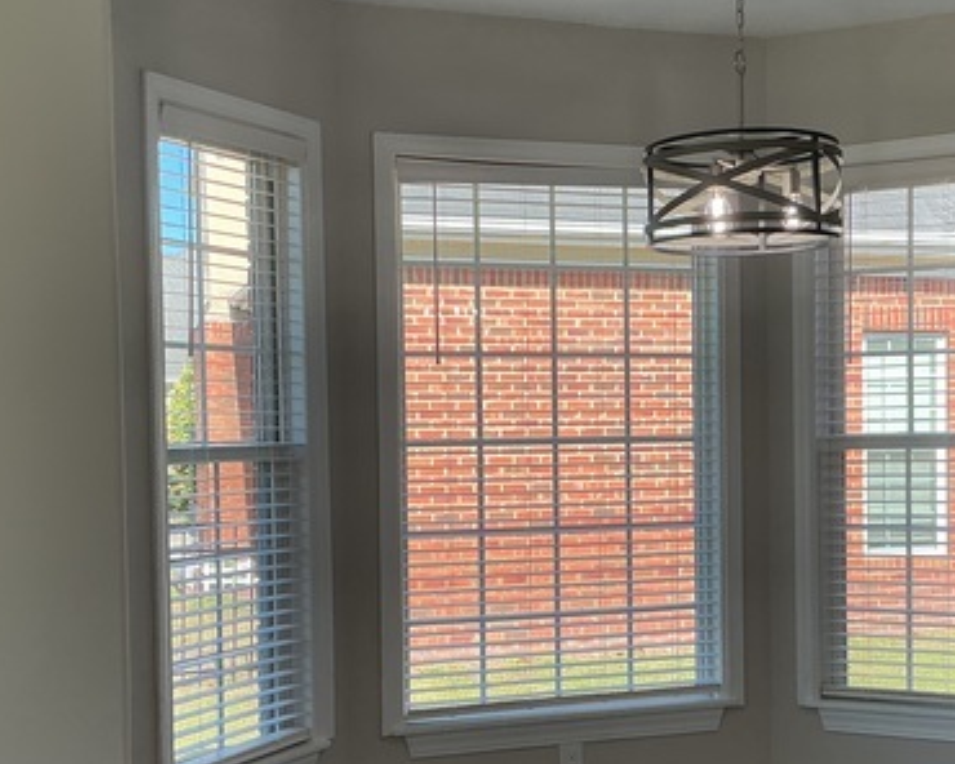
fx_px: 1441
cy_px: 472
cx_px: 618
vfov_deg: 29.6
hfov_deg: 36.4
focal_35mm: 51
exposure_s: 1/182
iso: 20
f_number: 1.8
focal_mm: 3
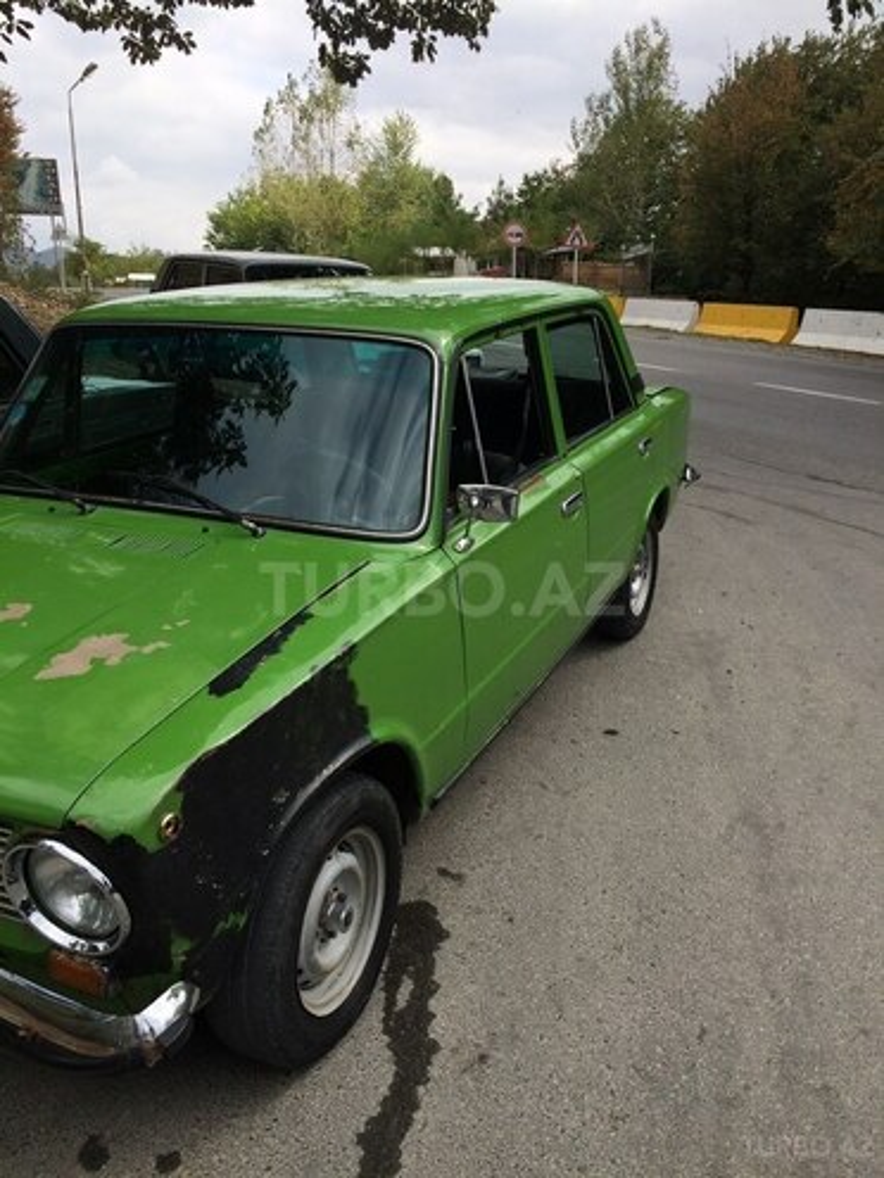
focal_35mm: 29
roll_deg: +2.0
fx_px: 987
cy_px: 589
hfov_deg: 48.2
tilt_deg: -14.3
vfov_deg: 61.7
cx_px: 442
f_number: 2.2
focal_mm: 4.15
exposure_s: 1/1172
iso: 32
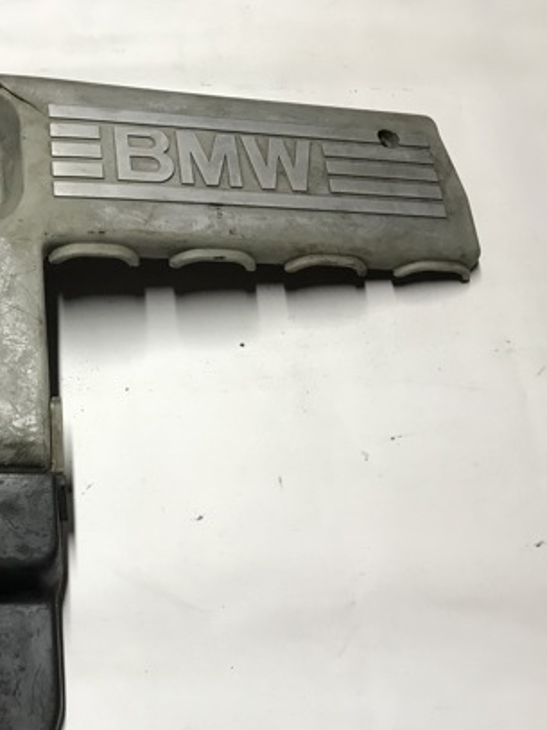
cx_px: 86
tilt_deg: -65.0
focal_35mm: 44
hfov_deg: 31.7
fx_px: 928
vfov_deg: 42.9
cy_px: 403
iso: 25
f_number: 1.8
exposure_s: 1/33
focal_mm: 3.99
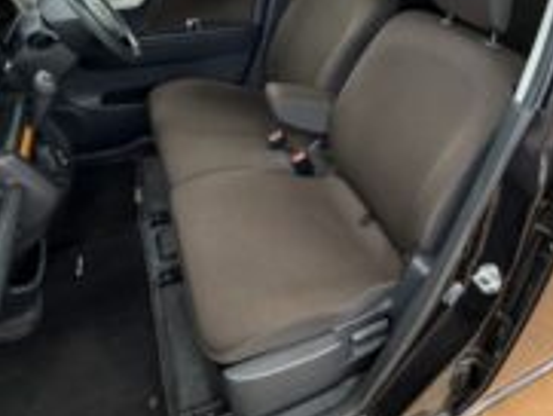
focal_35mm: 27
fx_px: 432
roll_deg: -6.6
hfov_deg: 64.6
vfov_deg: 49.3
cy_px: 102
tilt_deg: -27.1
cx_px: 336
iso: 400
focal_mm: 2.22
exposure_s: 1/50
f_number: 2.2
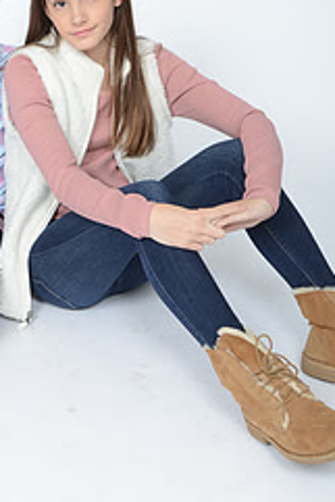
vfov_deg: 26.0
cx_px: 16
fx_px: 1073
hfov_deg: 17.4
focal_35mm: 77
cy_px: 140
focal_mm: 32
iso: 200
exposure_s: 1/250
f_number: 8
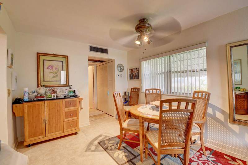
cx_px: 124
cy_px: 82
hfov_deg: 100.4
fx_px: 103
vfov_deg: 77.2
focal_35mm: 15
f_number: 8
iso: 640
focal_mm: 10
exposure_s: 1/10
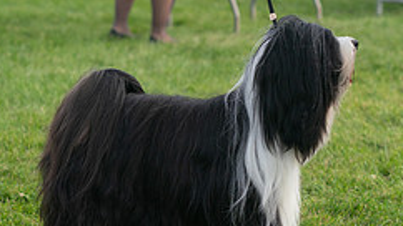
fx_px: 1880
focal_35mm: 176
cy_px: 18
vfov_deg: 6.9
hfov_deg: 12.2
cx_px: 220
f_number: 3.5
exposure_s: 1/2000
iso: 400
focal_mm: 70
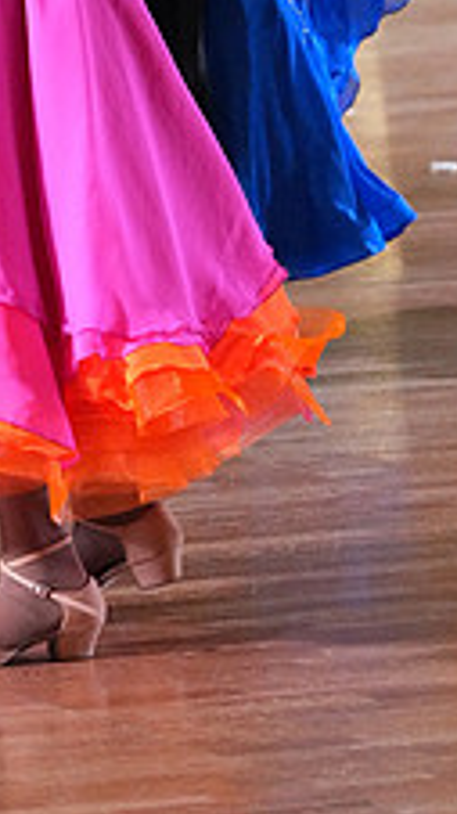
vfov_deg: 5.4
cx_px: -153
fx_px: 8645
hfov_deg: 3.0
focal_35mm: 401
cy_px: -169
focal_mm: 149
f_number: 5.6
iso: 10000
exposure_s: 1/400
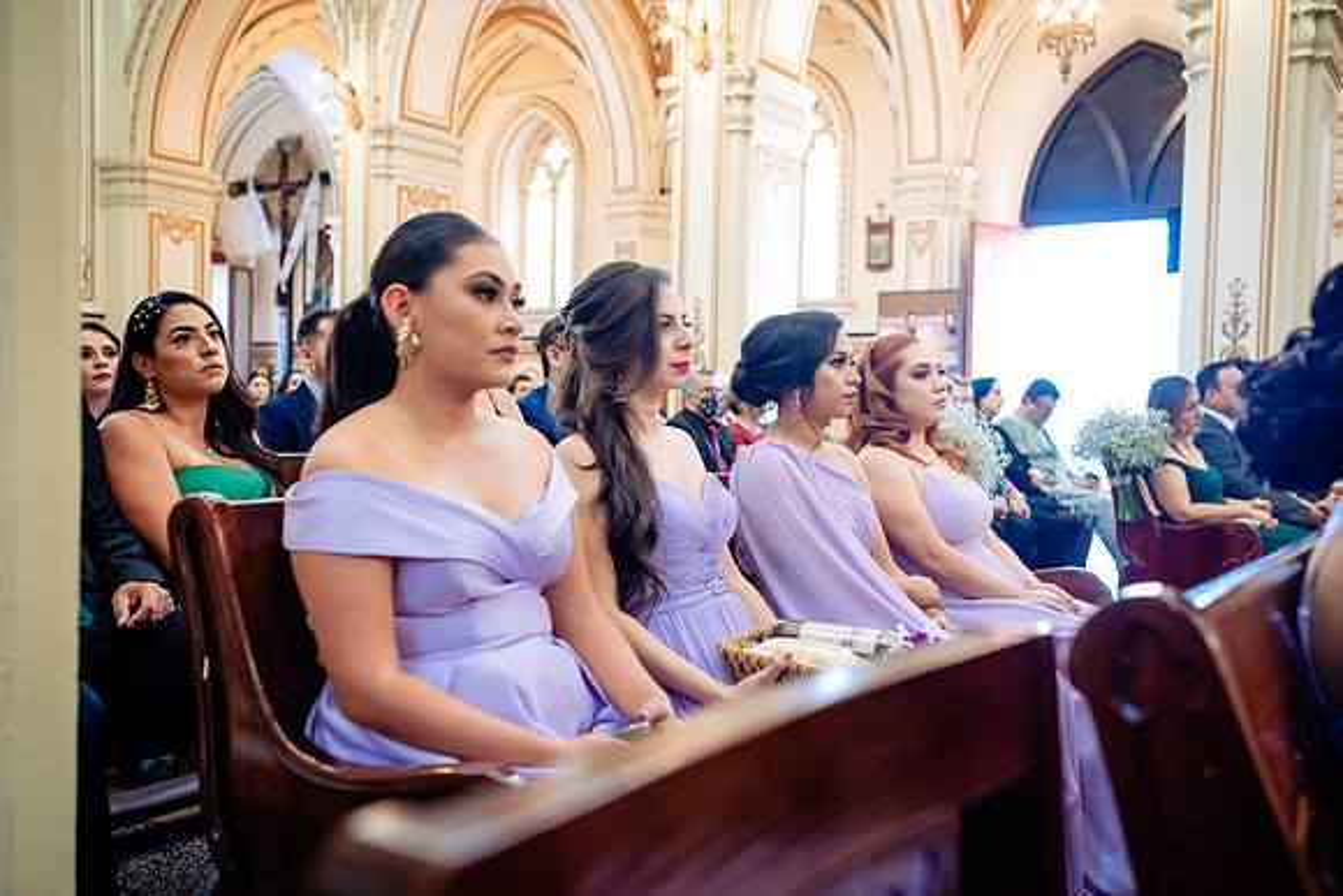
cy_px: 448
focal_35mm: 35
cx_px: 672
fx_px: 1306
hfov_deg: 54.4
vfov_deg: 37.9
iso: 1250
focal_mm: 35
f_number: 3.2
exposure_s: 1/80
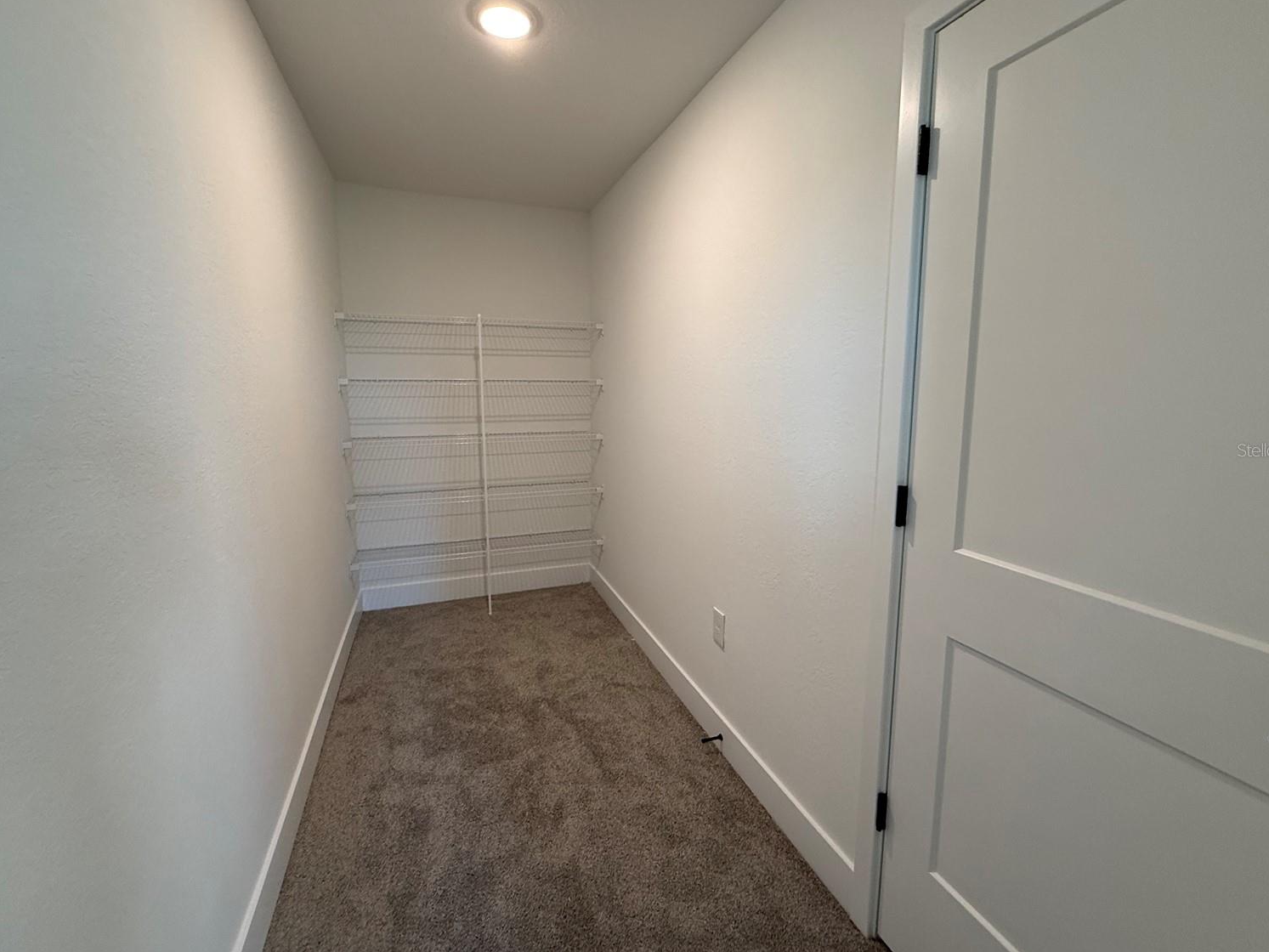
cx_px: 637
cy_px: 450
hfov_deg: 98.2
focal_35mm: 15
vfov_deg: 81.7
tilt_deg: -6.9
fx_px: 550
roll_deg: +0.2
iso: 200
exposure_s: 1/120
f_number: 2.2
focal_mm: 2.22
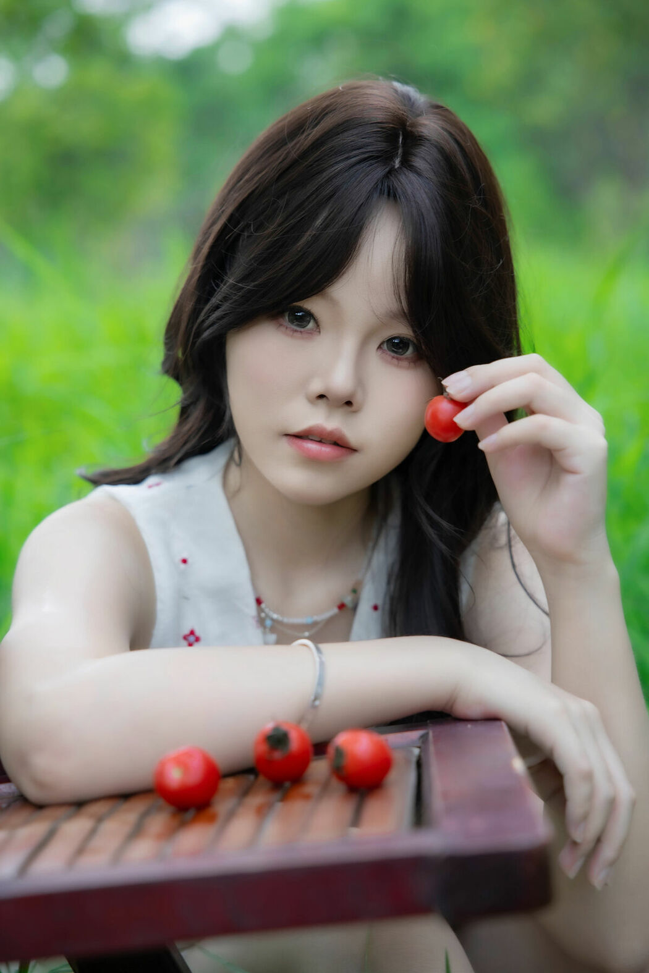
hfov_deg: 19.5
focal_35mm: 70
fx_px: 1893
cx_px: 324
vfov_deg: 28.8
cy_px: 486
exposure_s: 1/125
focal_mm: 70
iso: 200
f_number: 3.2
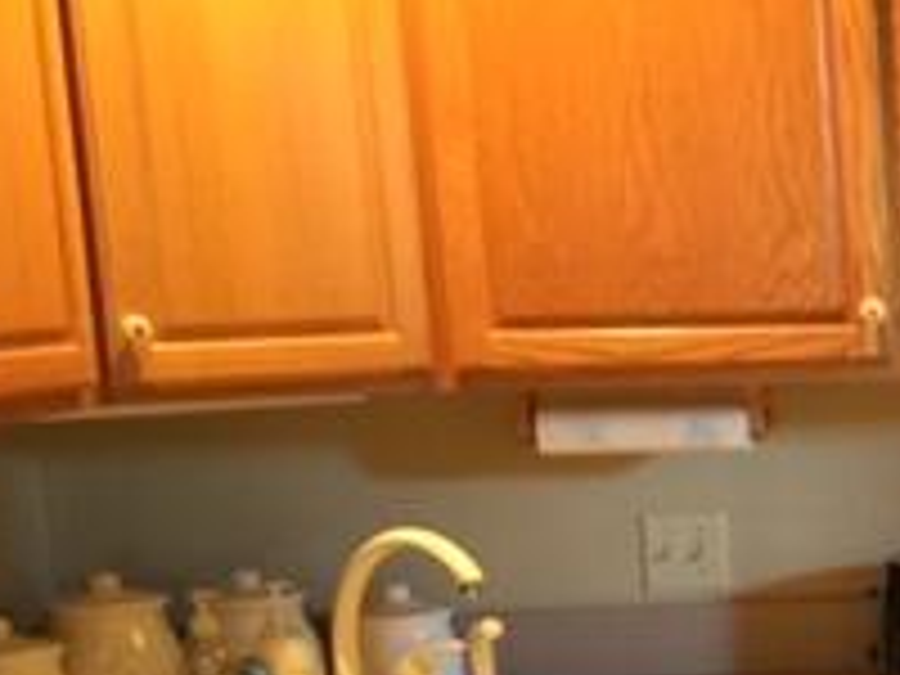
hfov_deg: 18.5
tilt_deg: -11.6
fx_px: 2418
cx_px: 1382
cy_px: 711
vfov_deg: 15.5
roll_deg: +1.7
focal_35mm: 93
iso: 125
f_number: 2.2
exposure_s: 1/10
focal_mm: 4.15
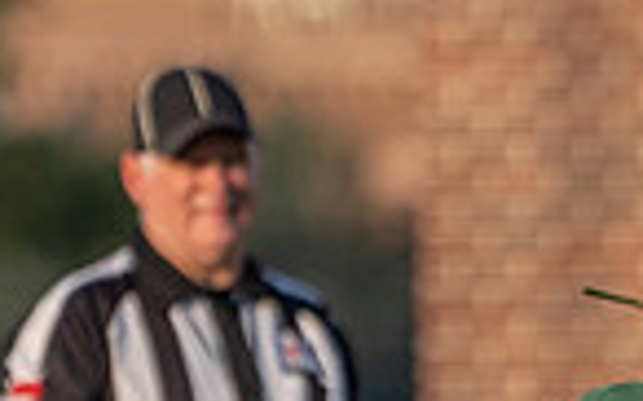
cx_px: 1010
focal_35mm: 2337
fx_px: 40922
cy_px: 768
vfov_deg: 0.6
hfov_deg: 0.9
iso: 400
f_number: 5.6
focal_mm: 400
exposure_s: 1/1250
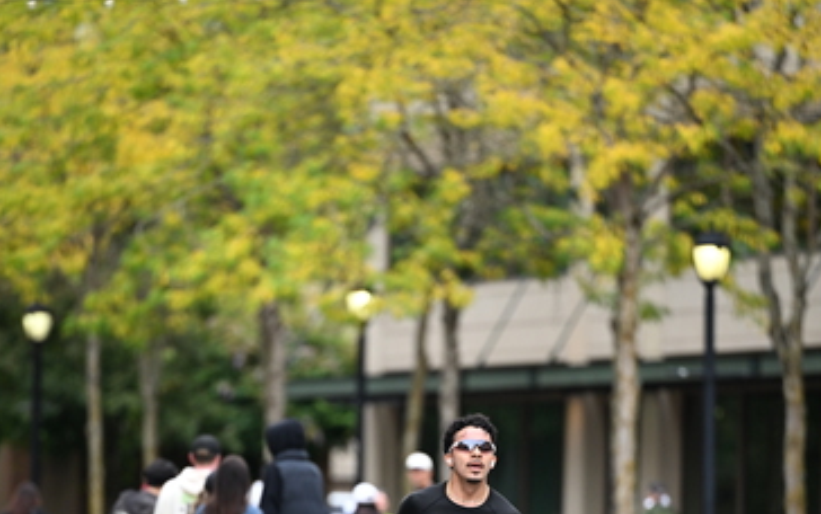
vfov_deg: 4.3
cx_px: 412
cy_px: 487
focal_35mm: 308
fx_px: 6896
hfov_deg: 6.8
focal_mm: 200
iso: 800
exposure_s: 1/2000
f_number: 2.8
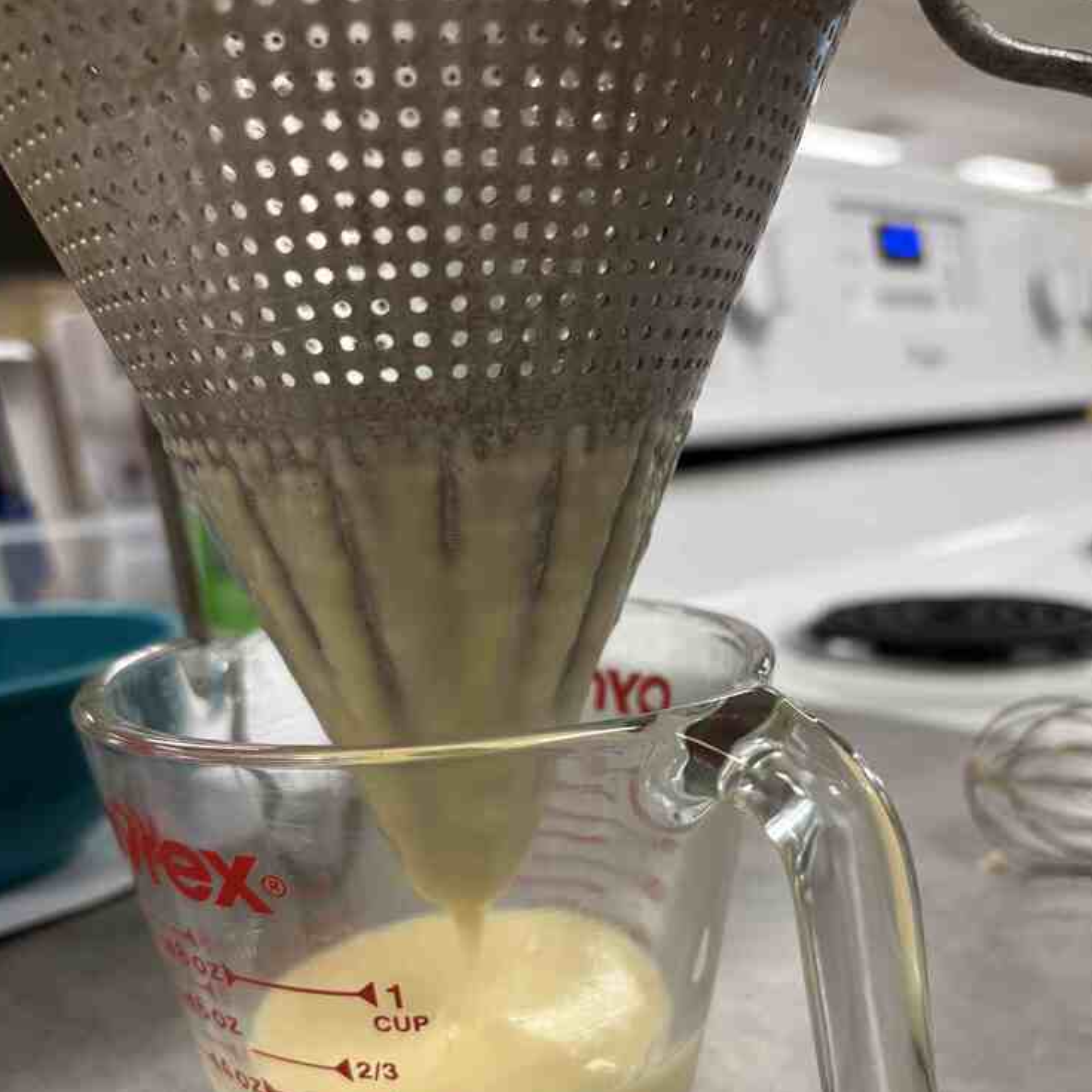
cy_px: 661
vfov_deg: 50.7
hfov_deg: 51.1
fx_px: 1142
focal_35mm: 32
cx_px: 556
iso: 100
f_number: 1.6
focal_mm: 5.96
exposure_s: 1/60
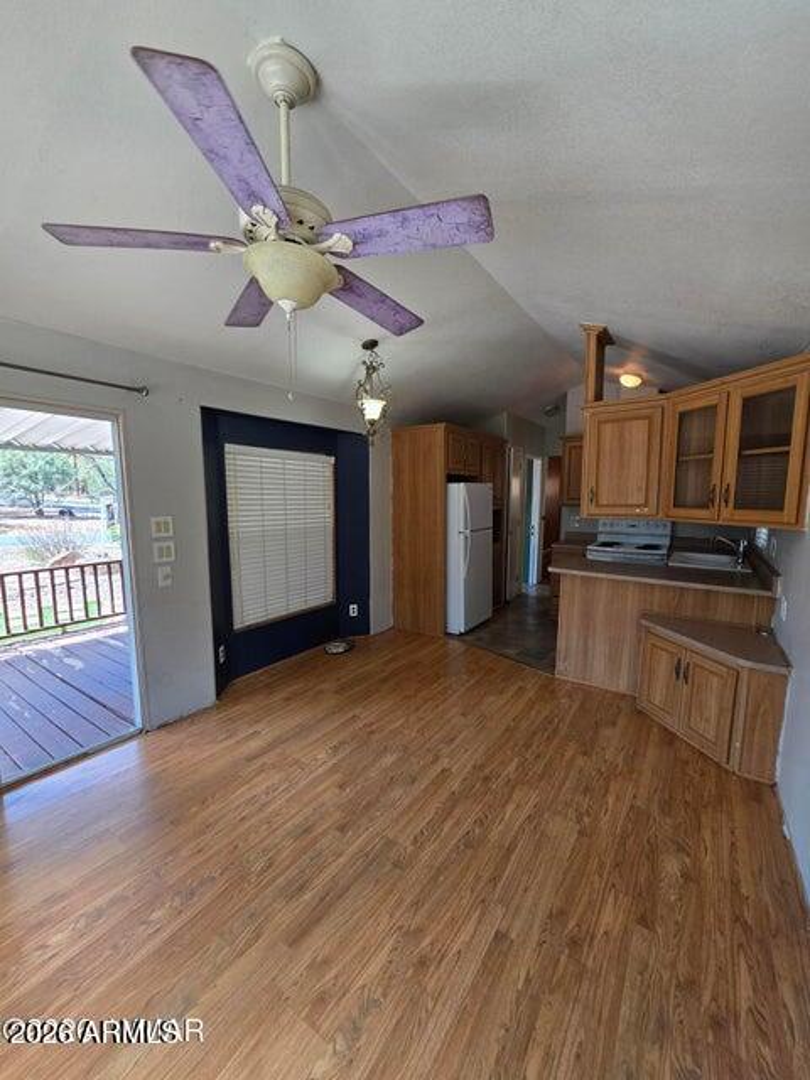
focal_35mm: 13
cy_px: 540
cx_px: 405
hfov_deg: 89.9
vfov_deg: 106.2
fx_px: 406
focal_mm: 2.2
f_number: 1.9
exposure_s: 1/120
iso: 50
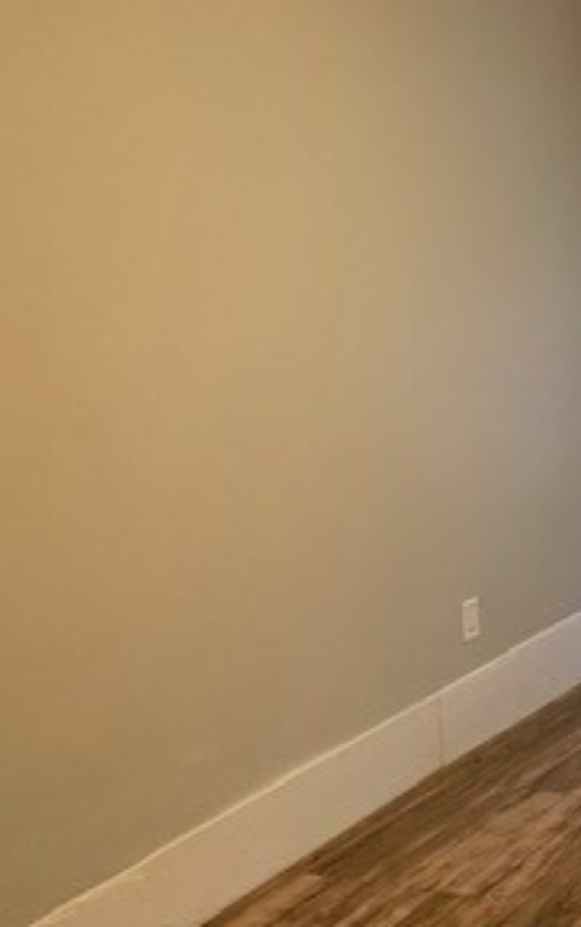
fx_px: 1543
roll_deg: +2.1
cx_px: 924
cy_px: 391
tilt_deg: -7.4
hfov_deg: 18.4
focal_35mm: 61
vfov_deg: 33.4
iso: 100
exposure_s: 1/60
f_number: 1.8
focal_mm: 4.25
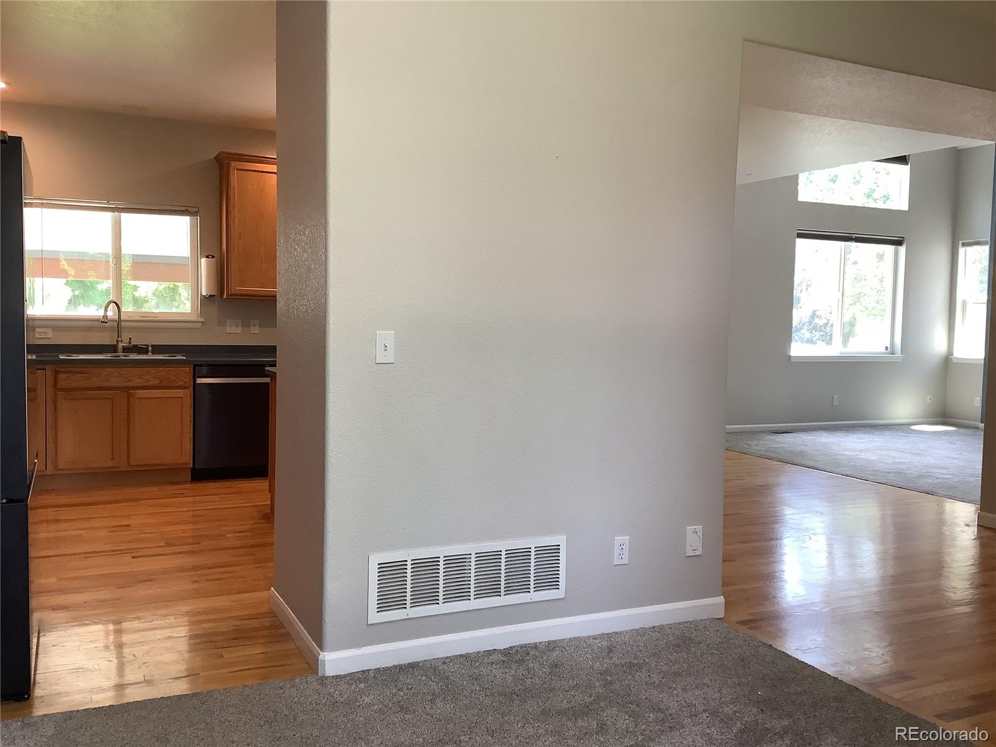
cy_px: 374
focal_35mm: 31
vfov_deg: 45.4
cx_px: 498
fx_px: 892
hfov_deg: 58.4
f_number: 2.4
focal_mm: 3.3
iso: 100
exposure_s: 1/60
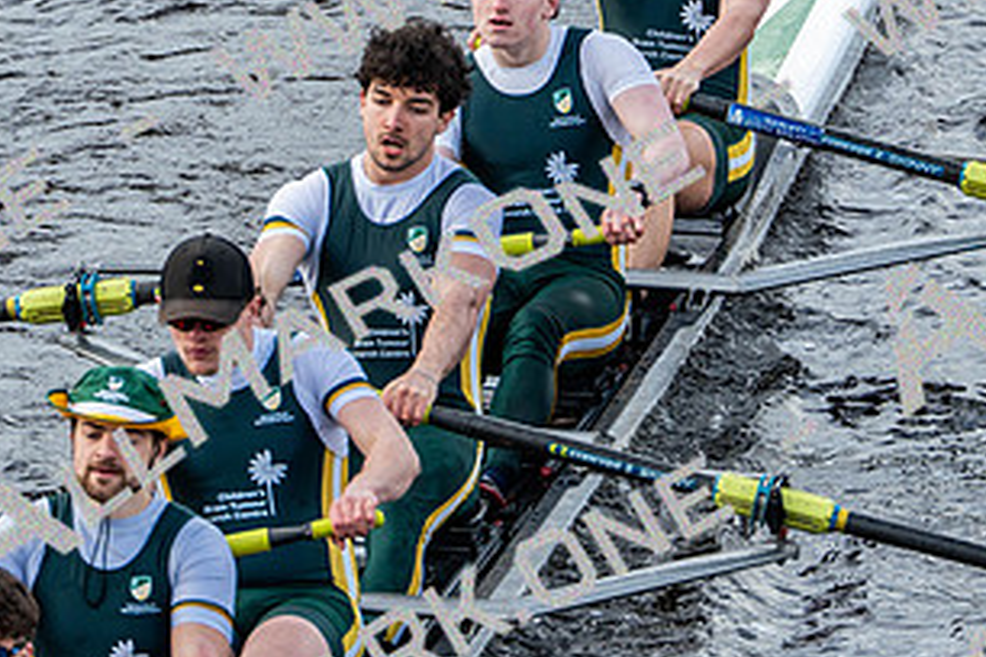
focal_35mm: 947
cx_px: 609
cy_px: 111
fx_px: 25935
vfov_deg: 1.5
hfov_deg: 2.2
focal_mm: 500
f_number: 6.3
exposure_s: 1/1250
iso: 800
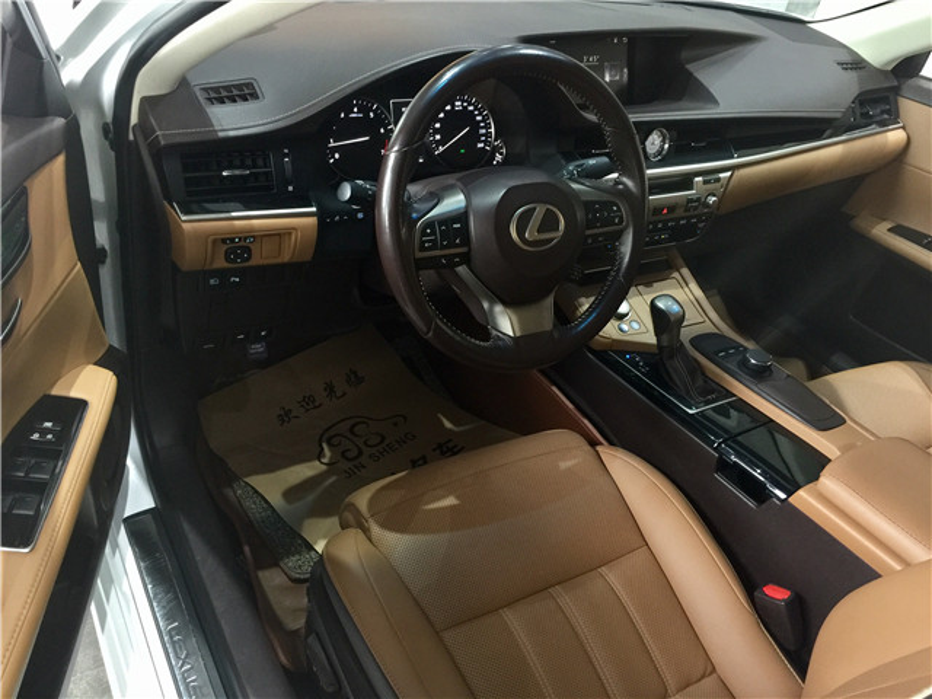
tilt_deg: -35.0
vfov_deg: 48.2
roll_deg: -11.8
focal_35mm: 29
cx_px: 466
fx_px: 781
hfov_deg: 61.7
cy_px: 350
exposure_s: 1/17
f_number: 2.2
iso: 100
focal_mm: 4.15
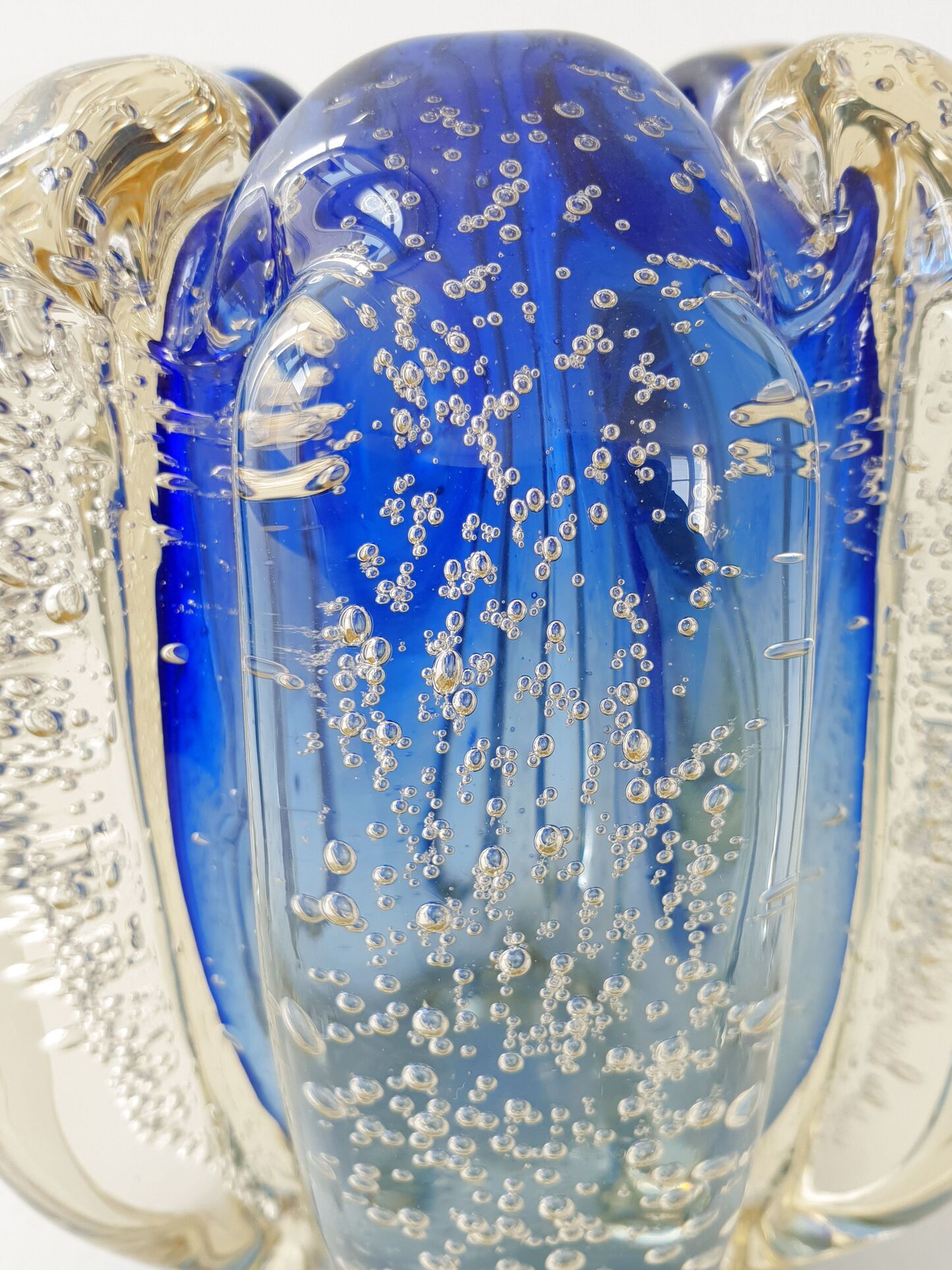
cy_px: 644
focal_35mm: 27
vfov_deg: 65.3
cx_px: 484
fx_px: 990
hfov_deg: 51.3
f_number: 2.4
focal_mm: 4.3
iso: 64
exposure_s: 1/100
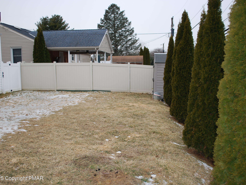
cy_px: 93
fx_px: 256
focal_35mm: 36
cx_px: 127
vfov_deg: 39.7
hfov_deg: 51.4
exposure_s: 1/160
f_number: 4
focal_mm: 22
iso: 100
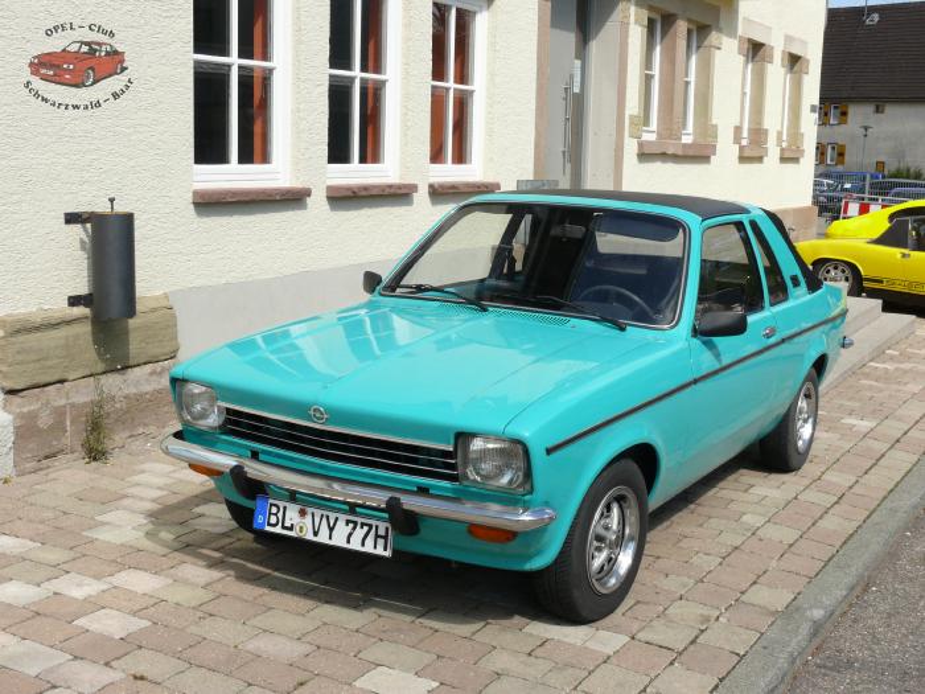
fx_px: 1176
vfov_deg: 32.9
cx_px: 462
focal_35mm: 44
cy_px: 347
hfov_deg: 42.9
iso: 100
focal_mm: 9.4
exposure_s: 1/400
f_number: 5.6
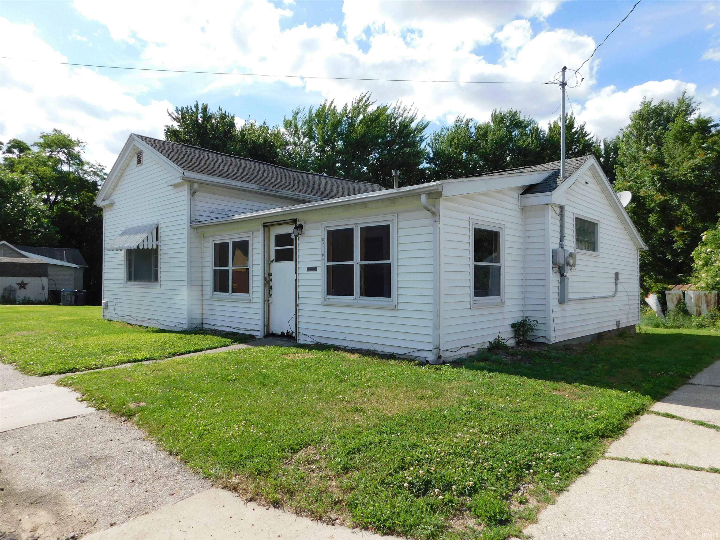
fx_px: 478
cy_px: 270
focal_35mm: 23
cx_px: 360
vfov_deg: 58.9
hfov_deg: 73.9
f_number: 3
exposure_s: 1/1250
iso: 125
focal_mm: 4
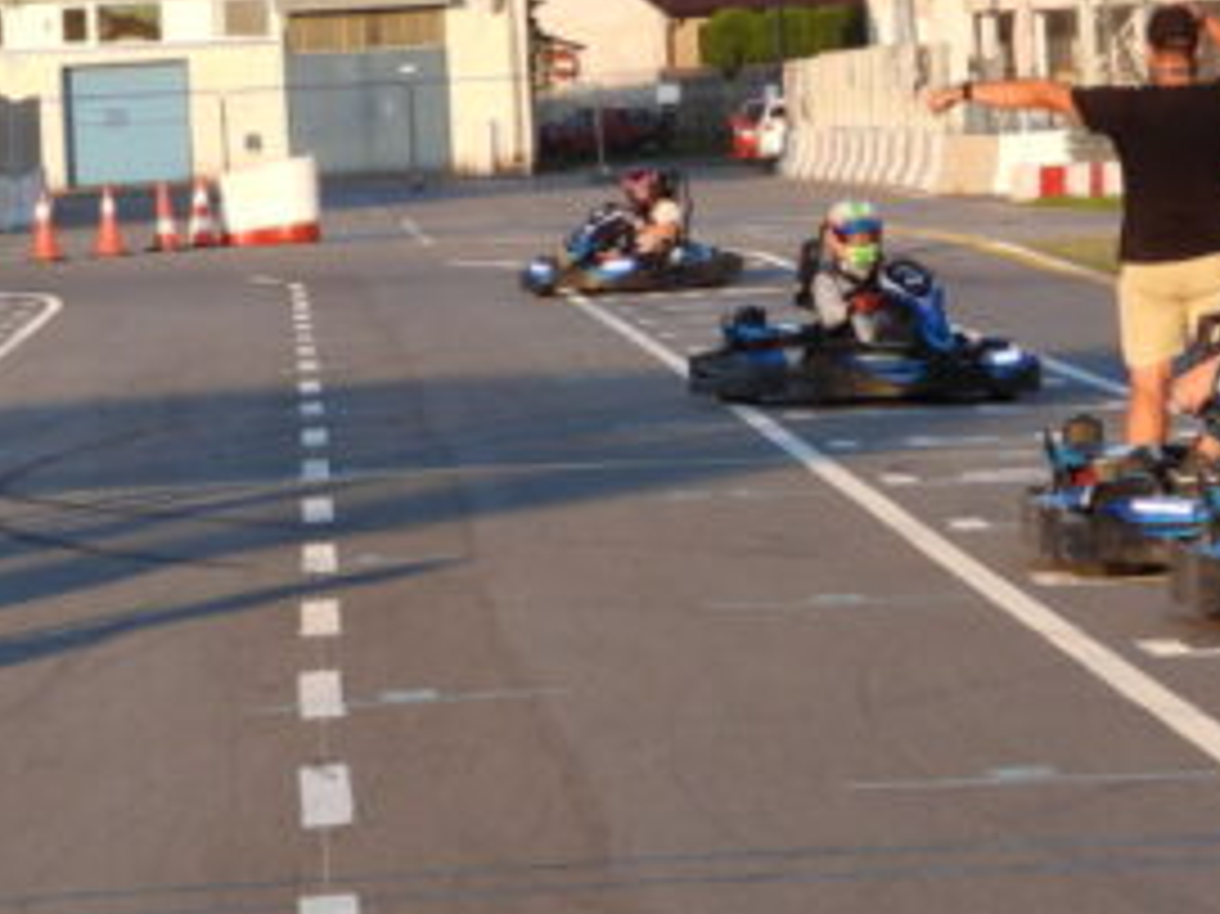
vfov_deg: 5.4
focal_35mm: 275
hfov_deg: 7.2
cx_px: 351
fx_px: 9688
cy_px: 666
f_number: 3.5
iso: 100
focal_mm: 17.5
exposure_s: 1/320
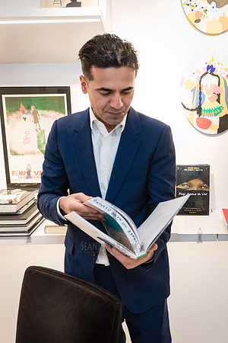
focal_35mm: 43
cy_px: 172
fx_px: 411
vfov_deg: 45.2
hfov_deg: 30.4
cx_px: 176
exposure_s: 1/200
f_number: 4
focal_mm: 26
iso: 1600
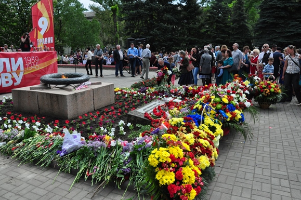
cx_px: 151
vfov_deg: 46.3
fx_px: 234
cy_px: 97
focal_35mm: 28
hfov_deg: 65.5
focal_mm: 18
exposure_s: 1/1000
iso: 800
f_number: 10
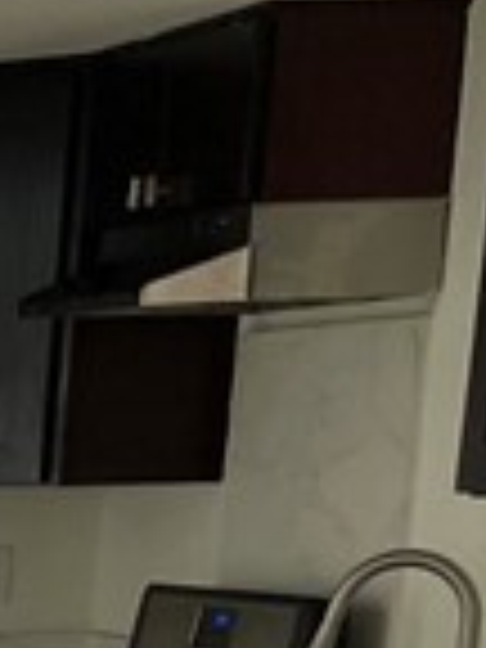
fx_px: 3463
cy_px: 1372
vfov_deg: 9.8
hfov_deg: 6.6
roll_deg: +0.5
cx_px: -1372
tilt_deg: -11.1
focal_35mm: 185
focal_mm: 4.2
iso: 50
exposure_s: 1/121
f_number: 1.6
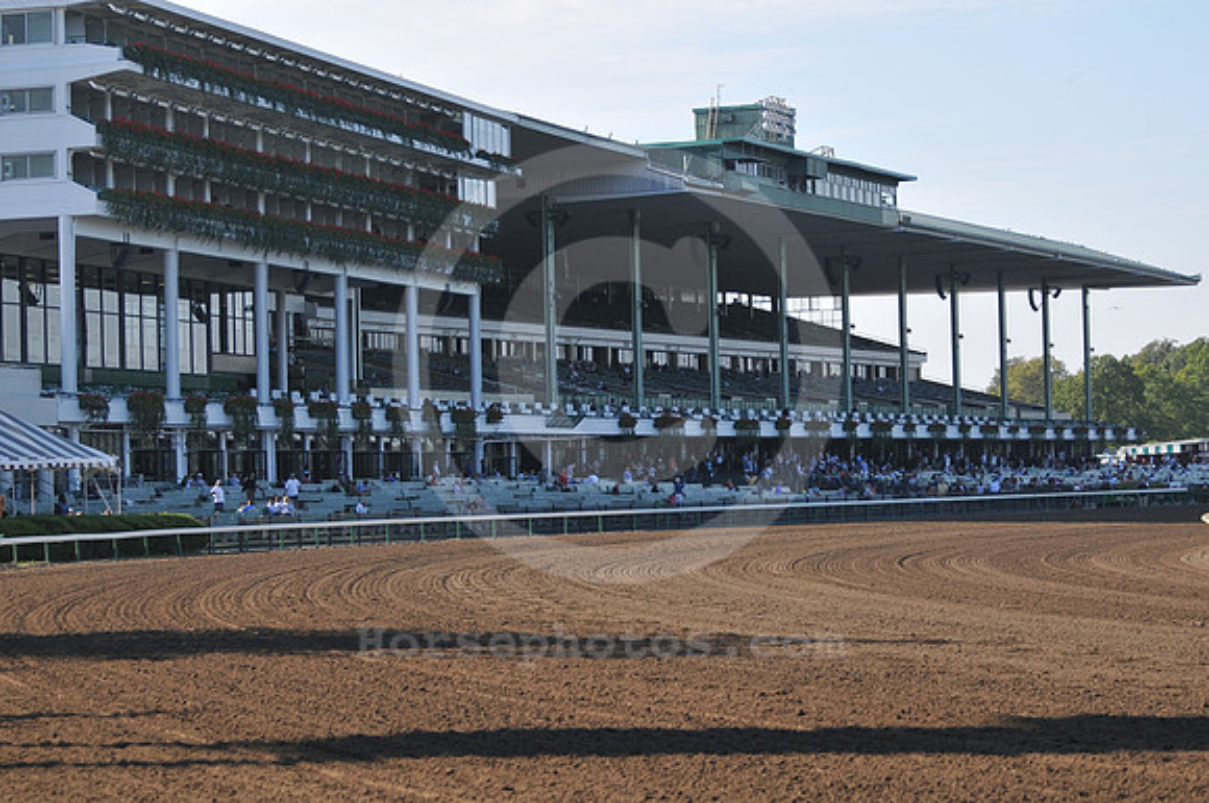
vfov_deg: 13.0
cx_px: 604
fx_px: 3521
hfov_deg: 19.5
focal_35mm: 105
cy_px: 402
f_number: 4.5
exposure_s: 1/1600
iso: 280
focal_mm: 70
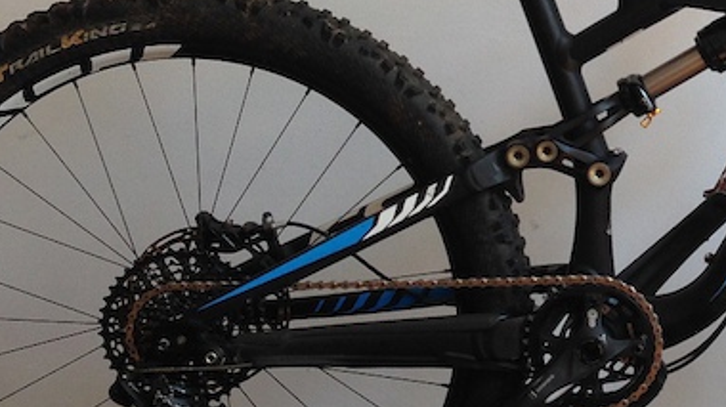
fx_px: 1866
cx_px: 732
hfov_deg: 21.2
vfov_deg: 12.3
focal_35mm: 97
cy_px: 25
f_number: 2.4
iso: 50
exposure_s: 1/30
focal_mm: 4.12
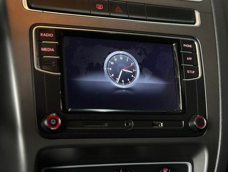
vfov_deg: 30.3
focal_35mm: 48
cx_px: 114
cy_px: 86
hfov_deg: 39.6
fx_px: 317
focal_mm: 6.86
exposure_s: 1/60
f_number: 1.78
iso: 250
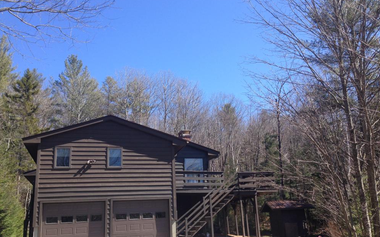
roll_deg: +1.4
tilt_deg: +15.5
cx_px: 186
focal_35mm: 36
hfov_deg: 54.0
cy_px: 135
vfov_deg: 35.3
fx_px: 373
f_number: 2.4
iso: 50
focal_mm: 4.12
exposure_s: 1/536
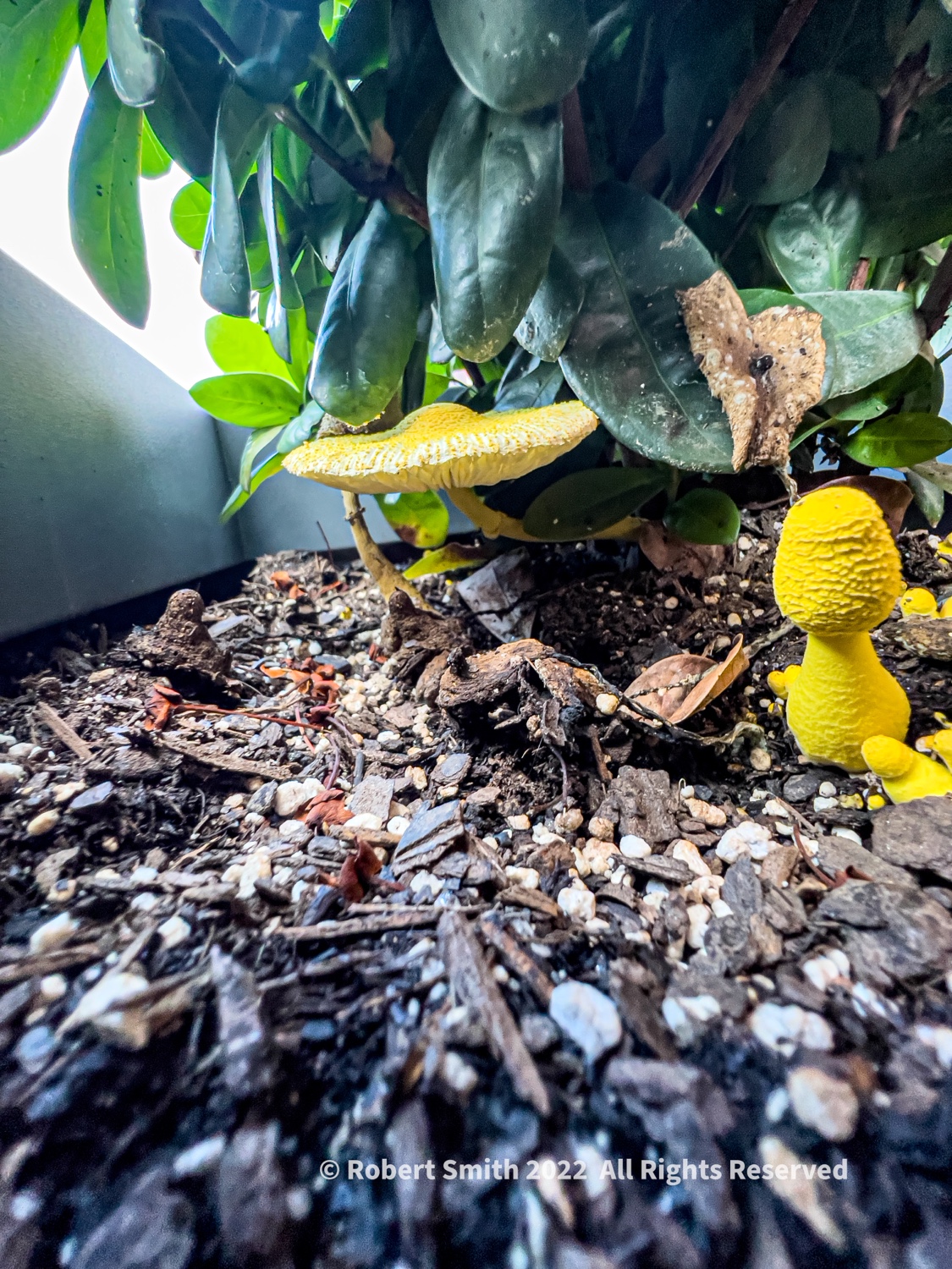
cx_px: 476
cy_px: 634
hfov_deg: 89.9
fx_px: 477
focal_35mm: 13
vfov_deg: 106.2
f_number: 1.8
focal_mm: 1.57
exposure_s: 1/80
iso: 250
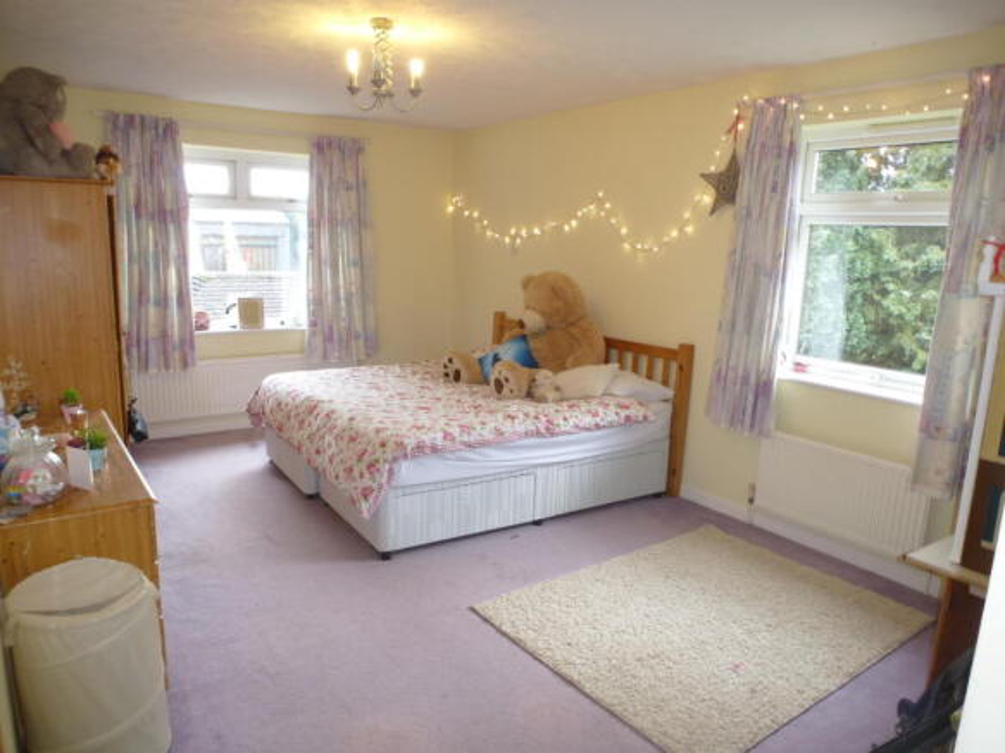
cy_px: 376
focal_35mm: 24
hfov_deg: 71.6
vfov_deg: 56.8
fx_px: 697
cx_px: 502
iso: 100
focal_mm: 4.3
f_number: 3.3
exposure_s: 1/13
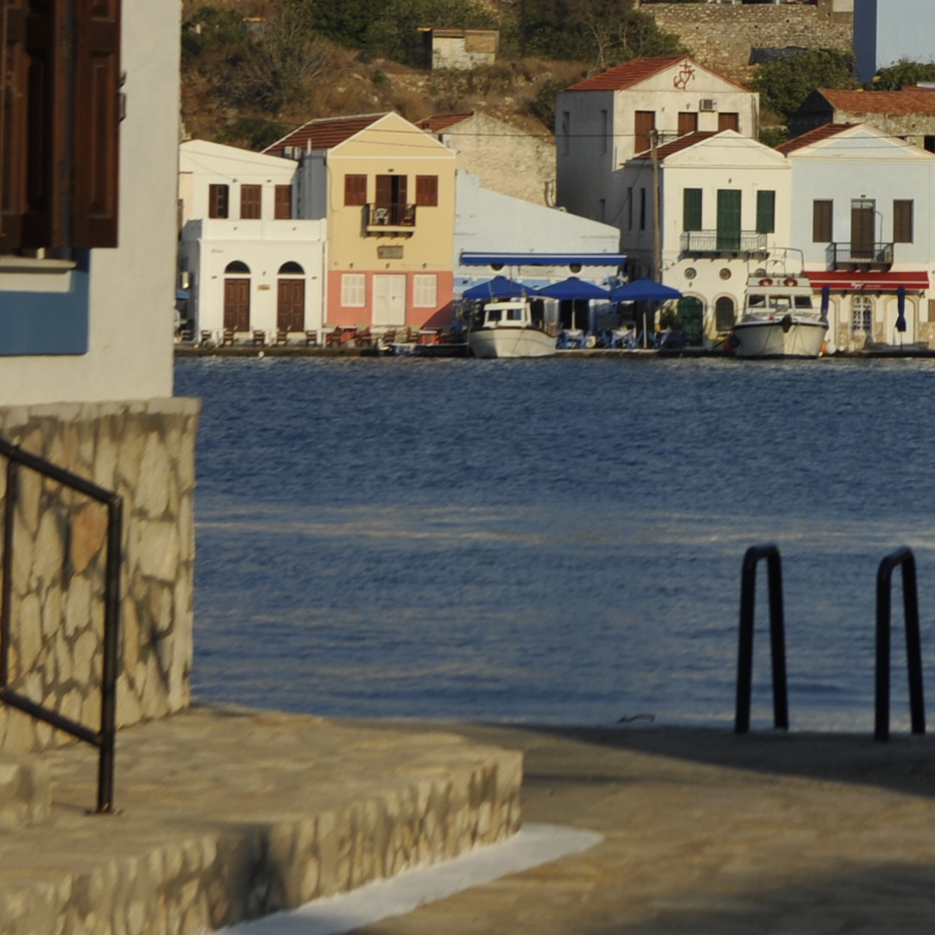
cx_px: 1437
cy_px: 27
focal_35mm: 232
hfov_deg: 7.4
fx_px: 7090
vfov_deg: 7.5
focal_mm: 70
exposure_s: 1/1250
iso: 200
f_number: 5.6
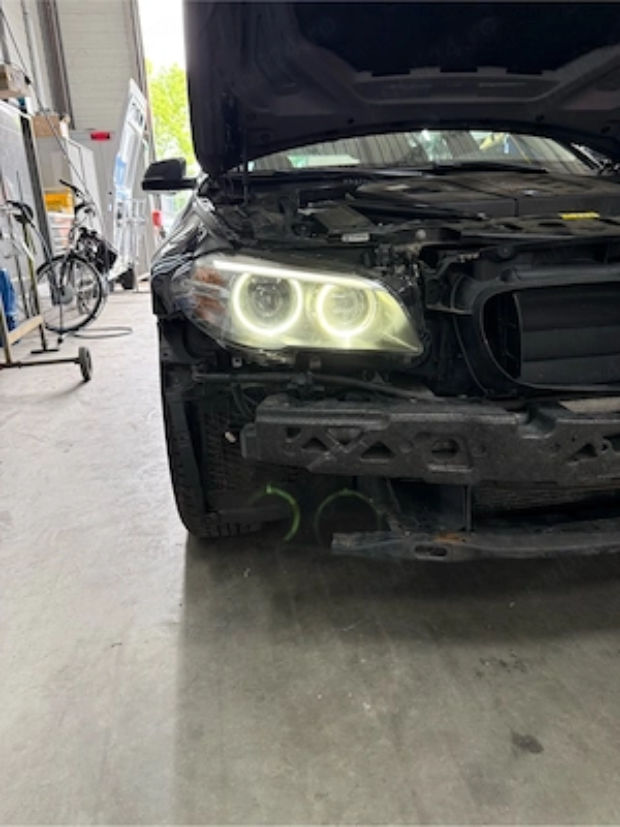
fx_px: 573
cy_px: 414
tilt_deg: -17.1
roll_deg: +2.4
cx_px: 310
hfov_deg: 56.8
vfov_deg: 71.6
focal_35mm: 24
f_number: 1.78
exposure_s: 1/63
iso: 250
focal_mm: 6.76
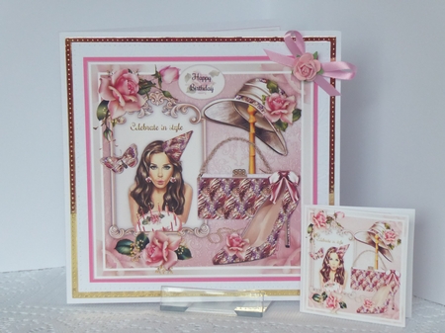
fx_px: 1375
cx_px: 222
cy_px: 166
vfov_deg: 13.8
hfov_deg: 18.4
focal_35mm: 107
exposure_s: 1/100
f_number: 5
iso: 800
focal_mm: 17.5
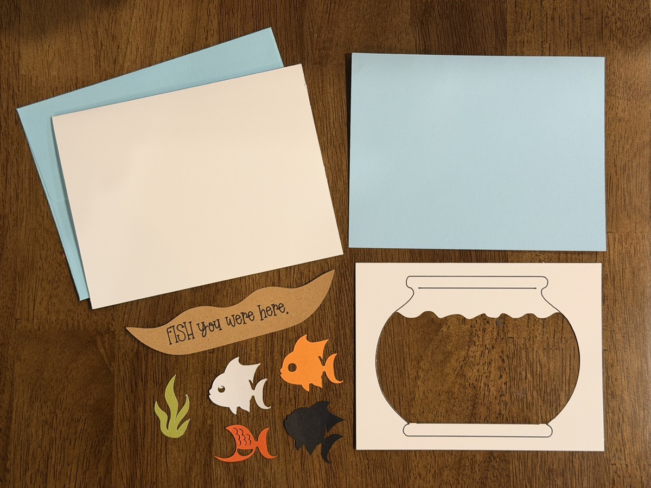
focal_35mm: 48
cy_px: 244
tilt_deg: -86.4
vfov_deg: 30.3
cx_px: 326
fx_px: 903
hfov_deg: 39.7
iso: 160
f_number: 1.78
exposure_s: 1/60
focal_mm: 6.76
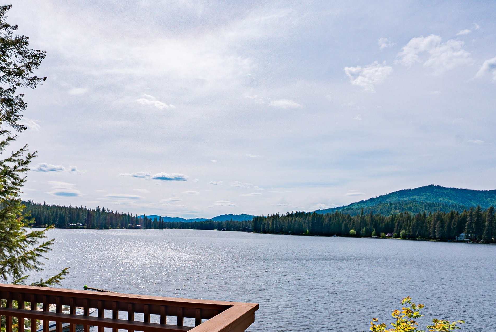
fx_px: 358
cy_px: 248
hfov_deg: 69.2
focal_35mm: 26
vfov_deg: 47.8
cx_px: 225
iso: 400
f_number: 8
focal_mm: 16
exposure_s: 1/8000
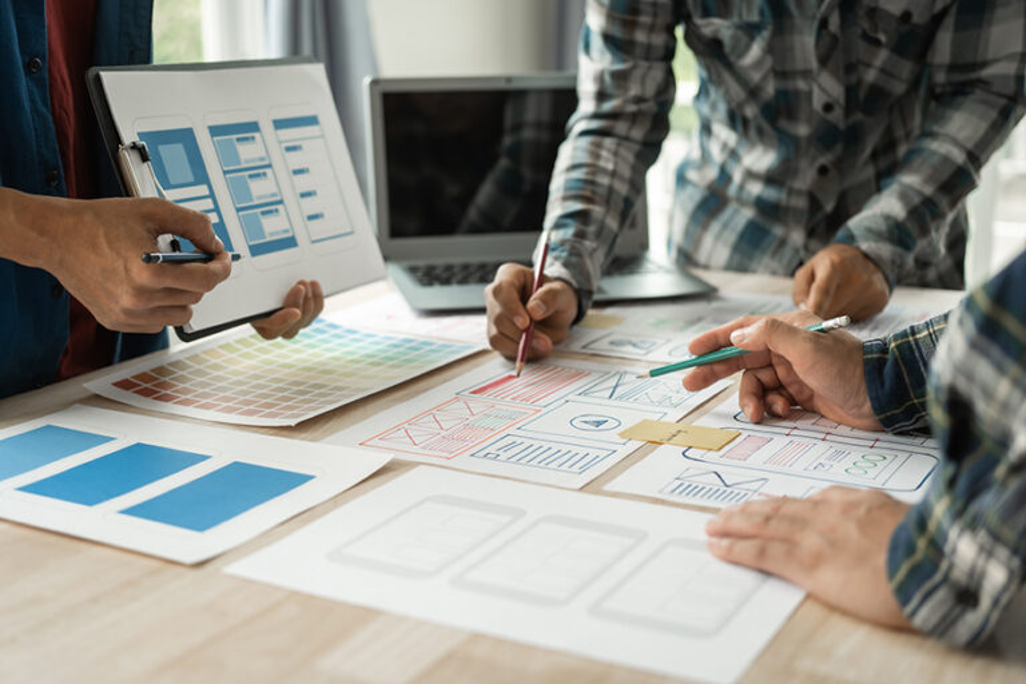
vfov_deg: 27.0
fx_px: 1425
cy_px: 342
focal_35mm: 50
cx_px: 513
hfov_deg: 39.6
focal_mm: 50
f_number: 2.8
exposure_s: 1/250
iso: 200
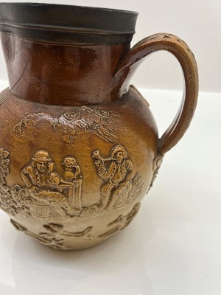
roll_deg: +0.5
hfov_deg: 53.1
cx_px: 110
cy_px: 148
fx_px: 221
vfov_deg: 67.3
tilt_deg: -32.1
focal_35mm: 26
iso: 32
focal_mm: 5.1
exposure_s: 1/100
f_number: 1.6
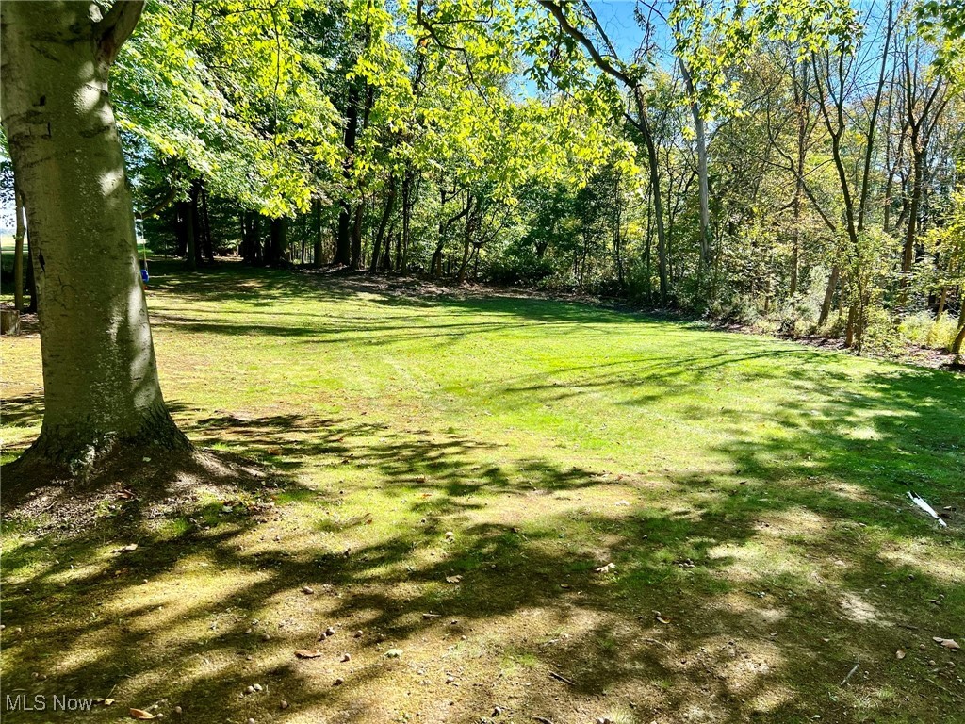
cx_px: 482
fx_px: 725
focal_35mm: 26
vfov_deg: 53.1
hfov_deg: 67.3
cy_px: 362
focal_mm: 5.7
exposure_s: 1/1058
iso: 50
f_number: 1.5
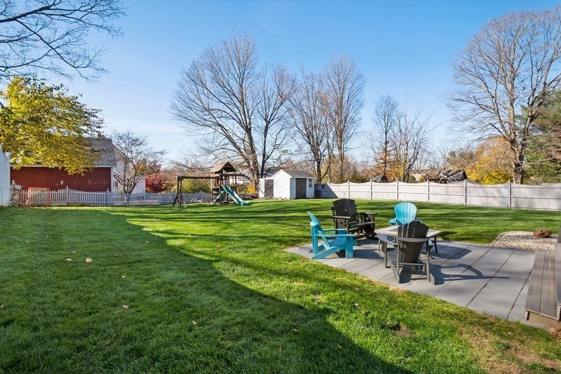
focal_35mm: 15
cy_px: 187
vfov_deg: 77.3
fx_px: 234
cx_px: 280
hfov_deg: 100.4
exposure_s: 1/25
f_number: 9
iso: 100
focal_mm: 10
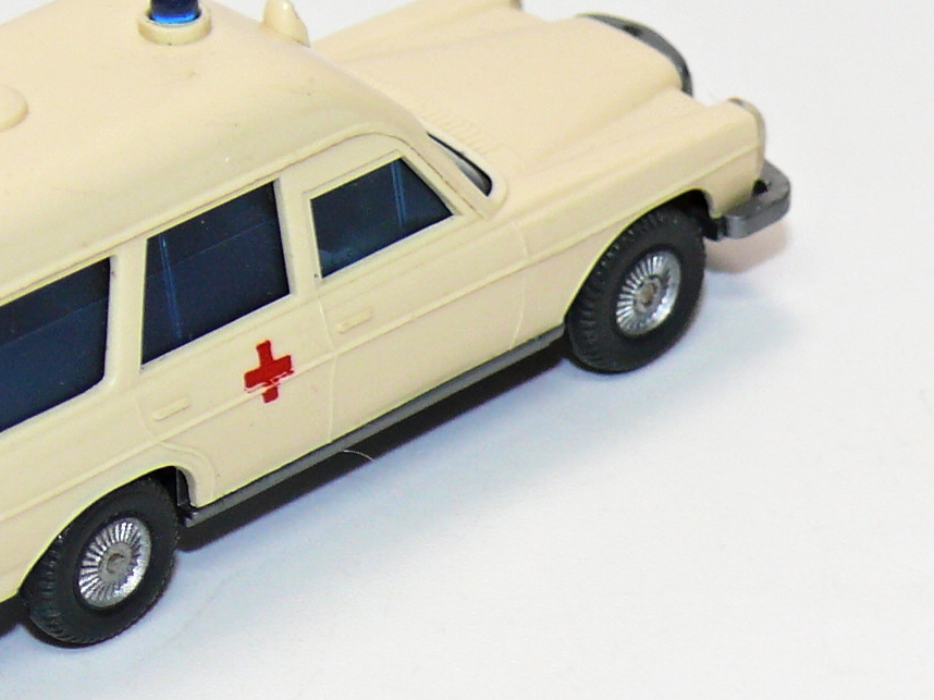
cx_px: 195
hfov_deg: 7.9
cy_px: 243
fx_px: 6744
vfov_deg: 5.9
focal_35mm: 250
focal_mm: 16
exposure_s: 1/30
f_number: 4
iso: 100
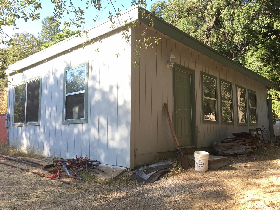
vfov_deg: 48.2
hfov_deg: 61.7
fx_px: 234
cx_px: 140
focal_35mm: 29
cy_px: 105
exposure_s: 1/185
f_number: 2.2
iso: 25
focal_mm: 4.15
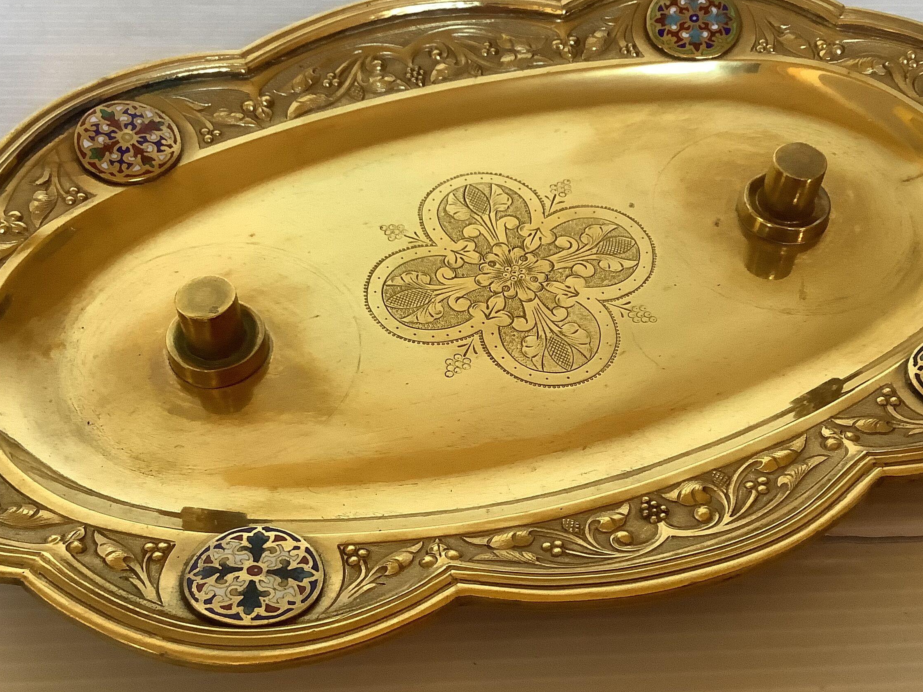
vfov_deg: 32.2
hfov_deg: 42.1
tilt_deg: -49.4
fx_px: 1200
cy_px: 346
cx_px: 467
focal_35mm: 45
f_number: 2.4
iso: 200
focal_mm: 3.3
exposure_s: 1/50
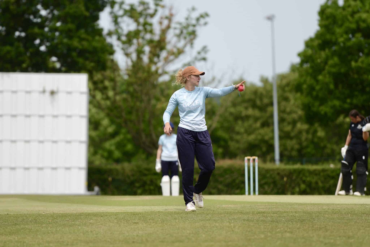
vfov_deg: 6.9
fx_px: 2056
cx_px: 185
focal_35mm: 200
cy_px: 124
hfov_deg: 10.3
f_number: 2.8
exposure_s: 1/4000
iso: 250
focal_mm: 200
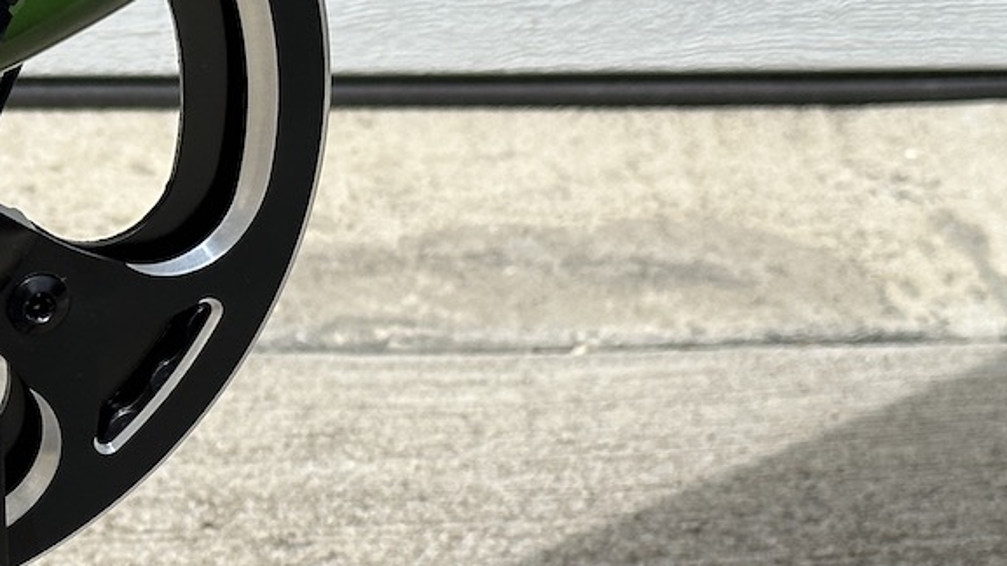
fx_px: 3630
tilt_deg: -34.8
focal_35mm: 136
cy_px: 542
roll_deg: -4.8
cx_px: -213
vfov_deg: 8.9
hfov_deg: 15.2
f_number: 1.78
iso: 64
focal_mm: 6.86
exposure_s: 1/2410
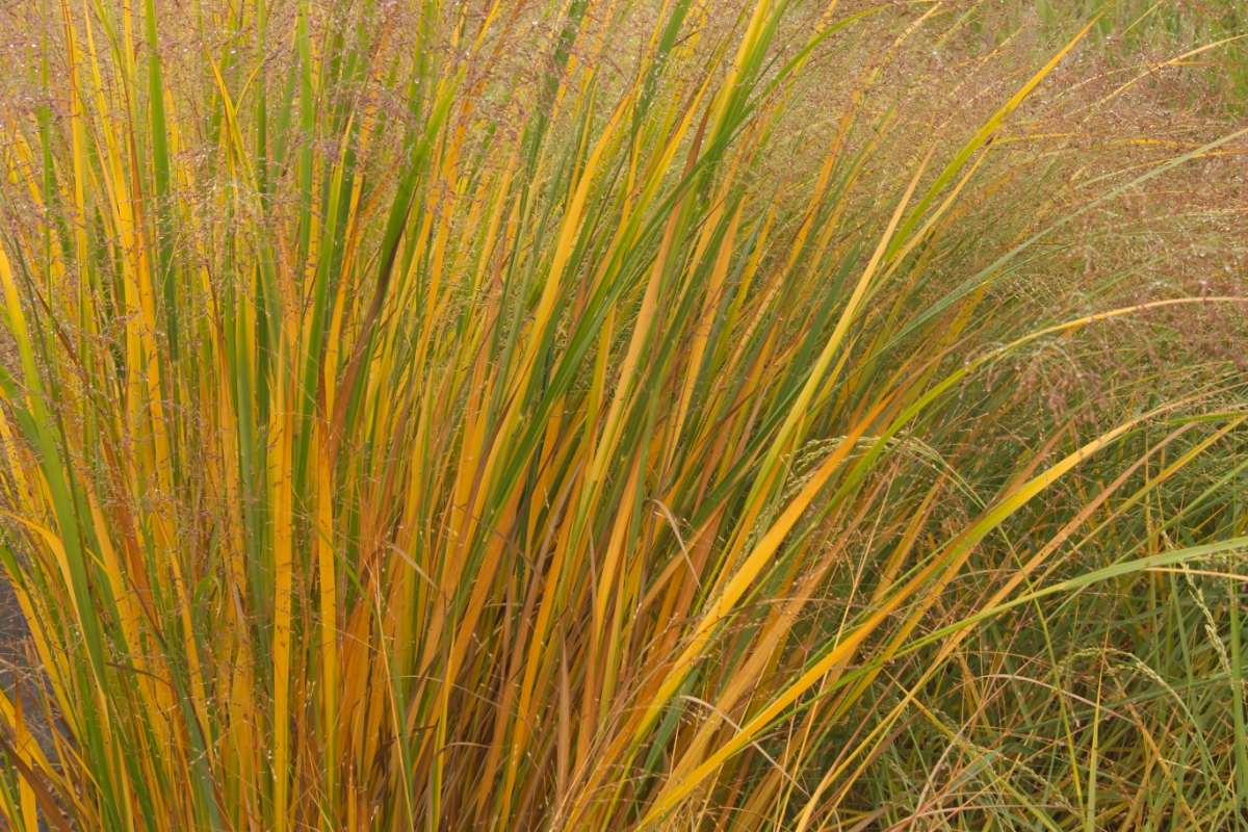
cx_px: 624
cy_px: 416
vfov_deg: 22.6
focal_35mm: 60
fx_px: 2080
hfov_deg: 33.4
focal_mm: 40
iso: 640
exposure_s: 1/200
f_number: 11
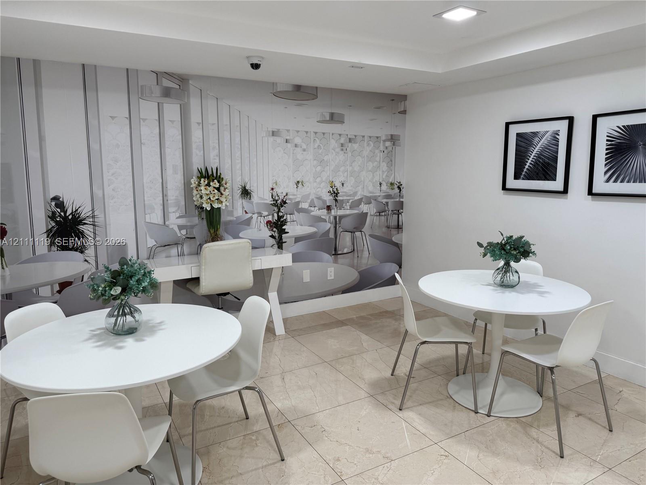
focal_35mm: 24
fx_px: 448
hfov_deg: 71.6
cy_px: 242
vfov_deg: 56.8
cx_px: 323
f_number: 1.78
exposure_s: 1/120
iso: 80
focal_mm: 6.76
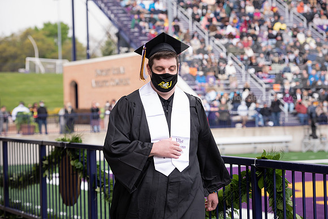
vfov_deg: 13.0
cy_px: 110
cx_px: 164
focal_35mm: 105
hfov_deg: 19.5
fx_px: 957
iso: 200
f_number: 5
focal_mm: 105
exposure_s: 1/200
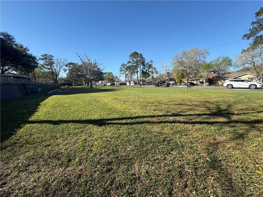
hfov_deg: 102.1
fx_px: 106
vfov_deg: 85.7
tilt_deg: -7.4
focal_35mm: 14
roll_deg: +1.1
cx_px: 132
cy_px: 98
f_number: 2.2
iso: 50
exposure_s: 1/1189
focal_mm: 2.22
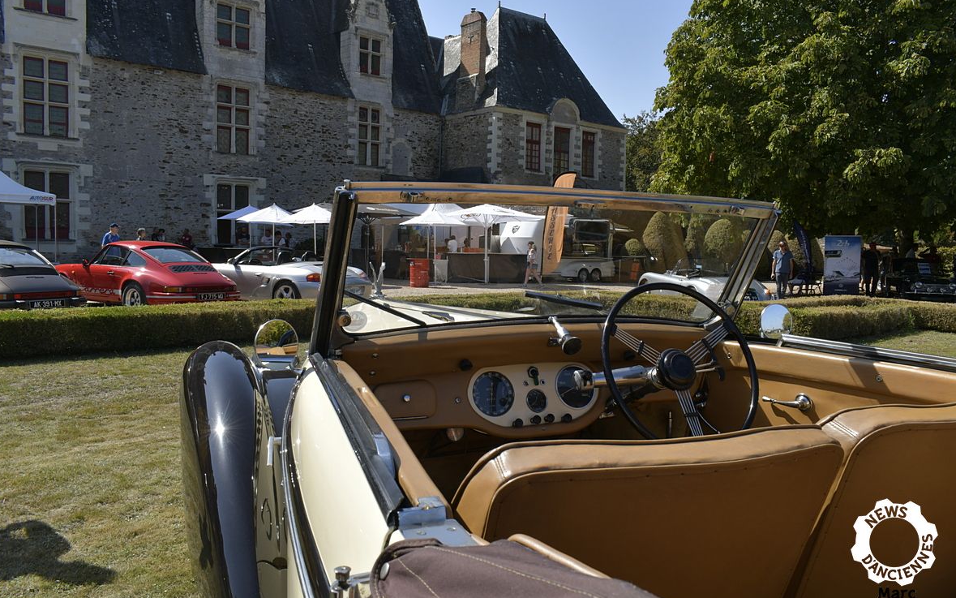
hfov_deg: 66.5
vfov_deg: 44.5
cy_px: 295
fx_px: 730
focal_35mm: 28
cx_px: 477
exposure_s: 1/160
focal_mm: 18
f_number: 13
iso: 100
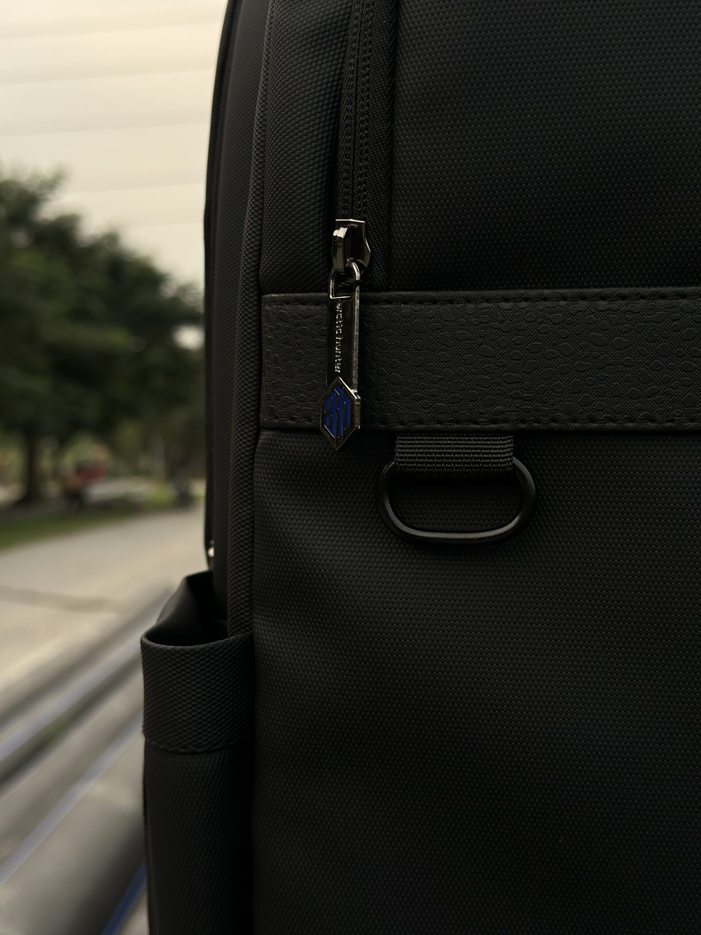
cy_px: 468
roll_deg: +0.5
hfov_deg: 30.3
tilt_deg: -0.3
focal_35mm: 48
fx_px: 1296
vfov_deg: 39.7
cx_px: 350
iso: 125
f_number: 1.78
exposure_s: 1/127
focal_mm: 6.86
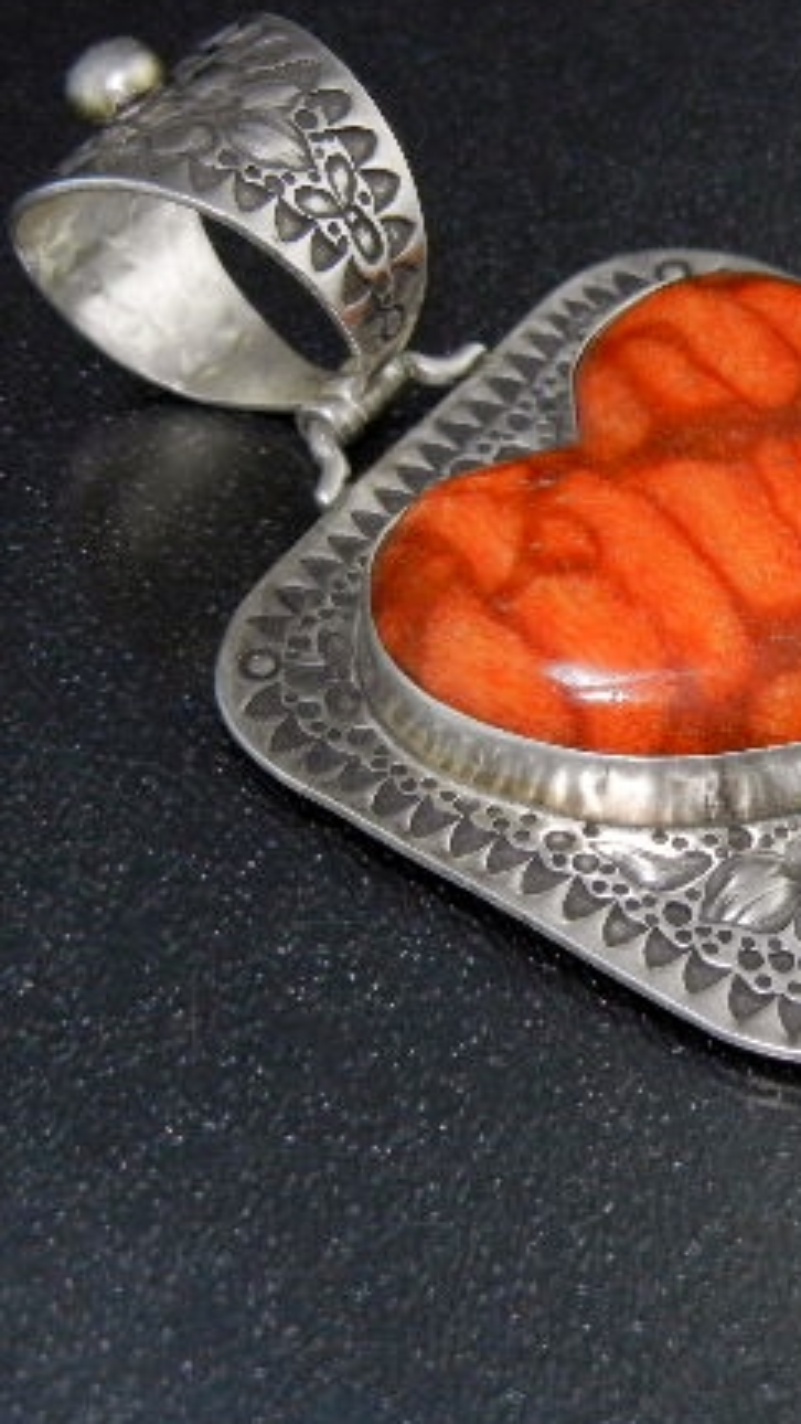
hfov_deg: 16.3
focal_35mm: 73
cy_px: 642
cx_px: 741
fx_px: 2755
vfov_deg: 28.9
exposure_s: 1/30
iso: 800
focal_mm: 8.1
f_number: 7.6
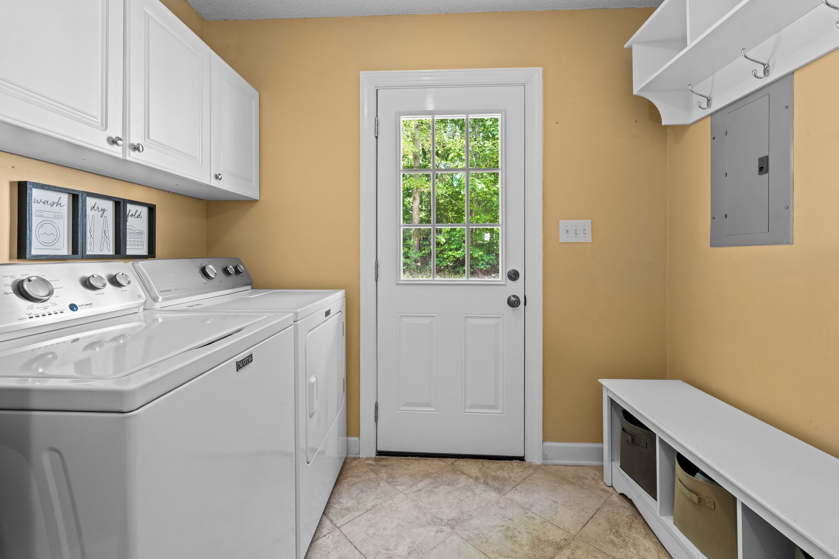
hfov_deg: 100.4
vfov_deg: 77.3
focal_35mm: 15
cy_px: 280
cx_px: 420
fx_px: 350
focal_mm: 15
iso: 400
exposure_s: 1/4
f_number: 7.1
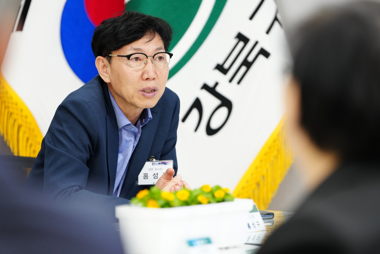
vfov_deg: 8.2
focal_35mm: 167
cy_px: 127
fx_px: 1763
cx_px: 190
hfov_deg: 12.3
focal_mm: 167
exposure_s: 1/125
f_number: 2.8
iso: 1250
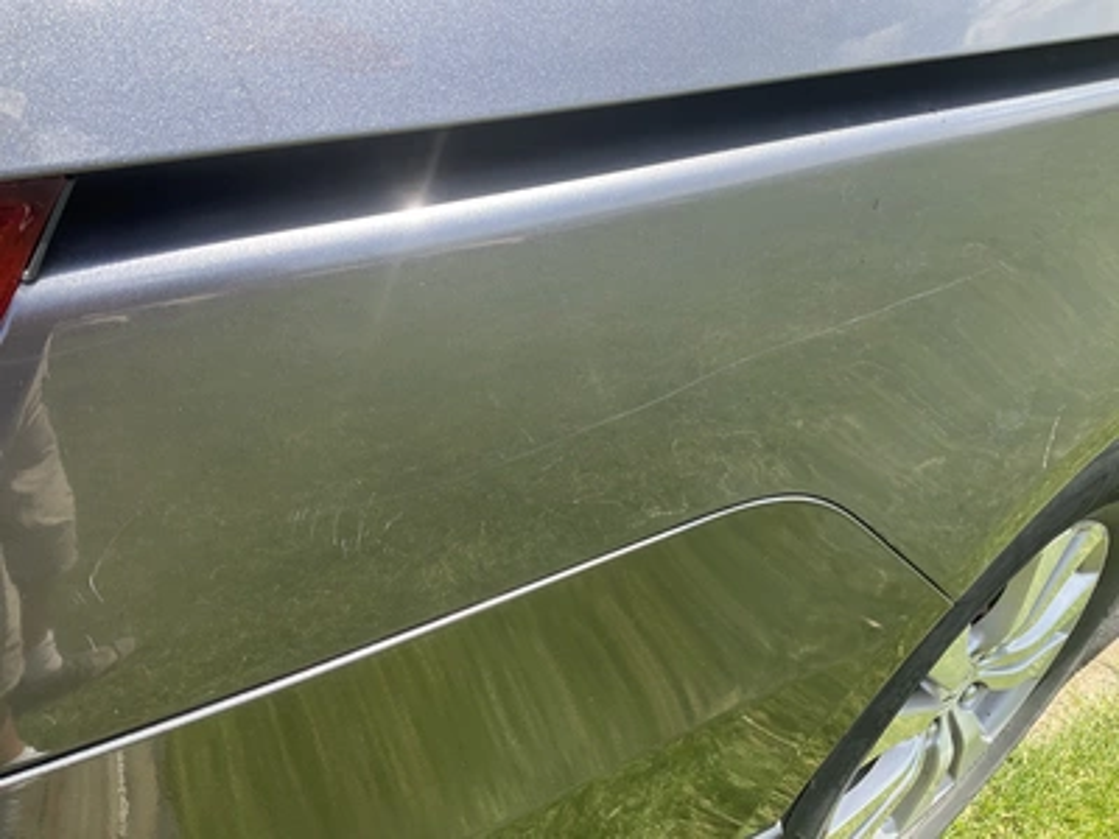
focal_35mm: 29
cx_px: 560
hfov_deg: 61.7
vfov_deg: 48.2
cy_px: 420
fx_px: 937
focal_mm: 3
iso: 25
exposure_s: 1/428
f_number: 1.8
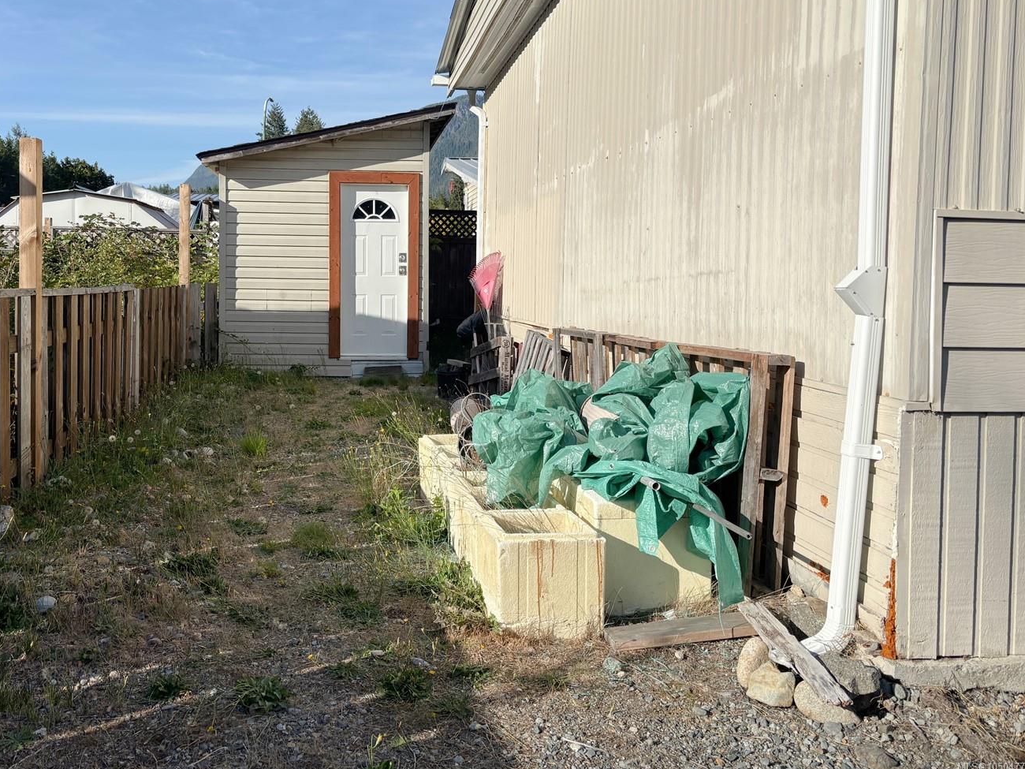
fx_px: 948
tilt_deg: -2.3
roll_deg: -1.1
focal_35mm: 32
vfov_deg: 43.9
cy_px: 301
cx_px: 401
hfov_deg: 56.3
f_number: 1.6
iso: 50
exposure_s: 1/4630
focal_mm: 5.96
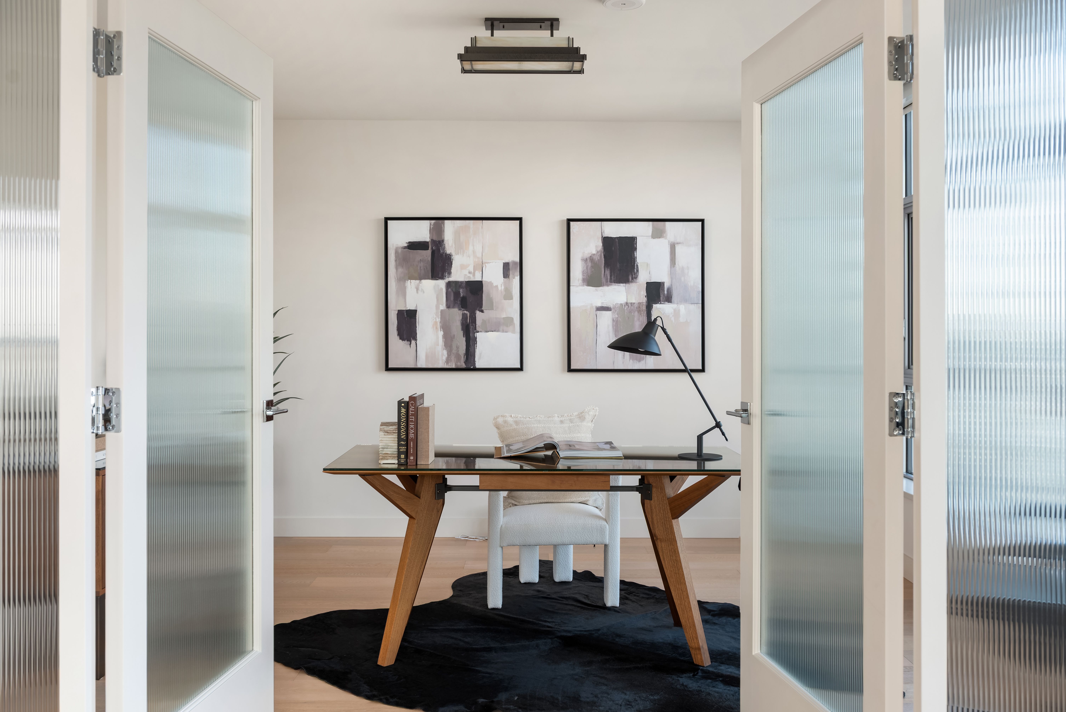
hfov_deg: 58.7
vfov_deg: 41.1
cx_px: 533
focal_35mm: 32
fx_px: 948
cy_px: 356
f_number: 5.6
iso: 100
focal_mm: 32
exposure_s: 1/5
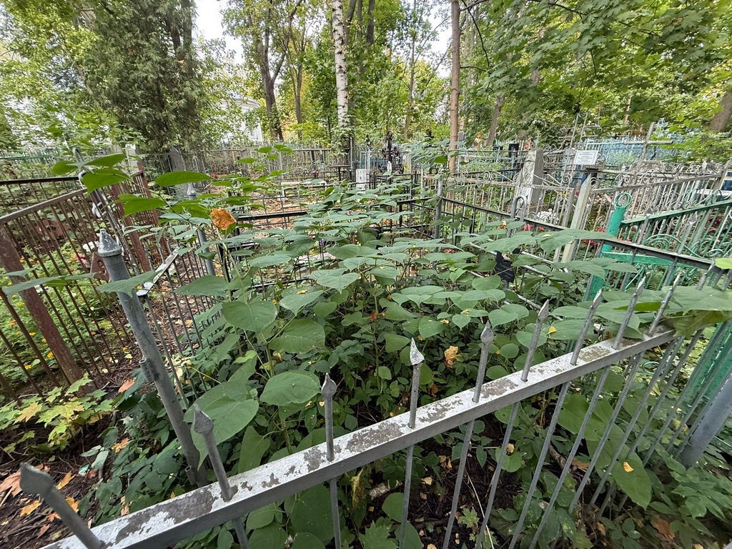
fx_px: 296
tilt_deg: -18.4
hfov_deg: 102.1
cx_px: 366
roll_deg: +1.9
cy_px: 274
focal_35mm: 14
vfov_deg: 85.7
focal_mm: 2.22
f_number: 2.2
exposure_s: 1/99
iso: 200
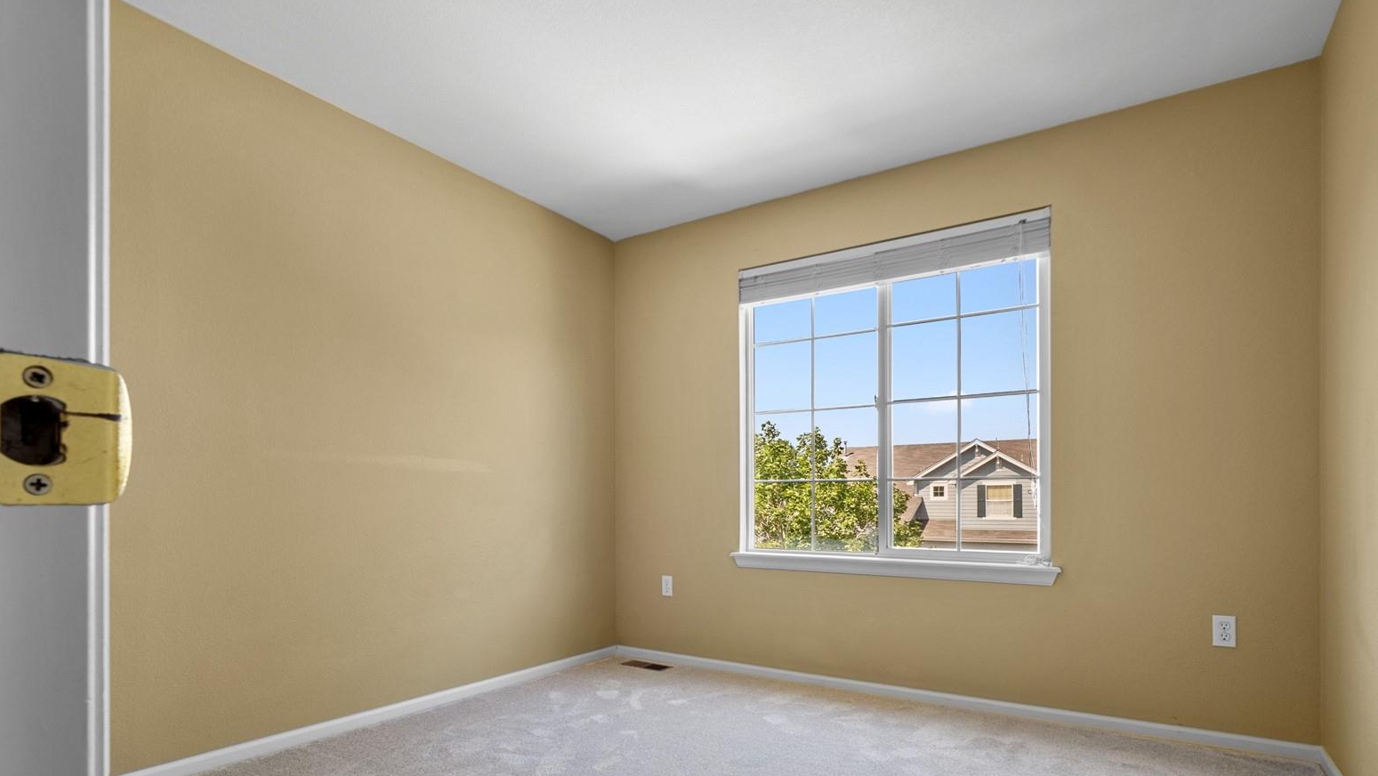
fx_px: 658
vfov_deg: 59.5
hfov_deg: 92.6
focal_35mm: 18
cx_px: 709
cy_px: 523
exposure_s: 1/2
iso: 200
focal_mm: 8
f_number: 9
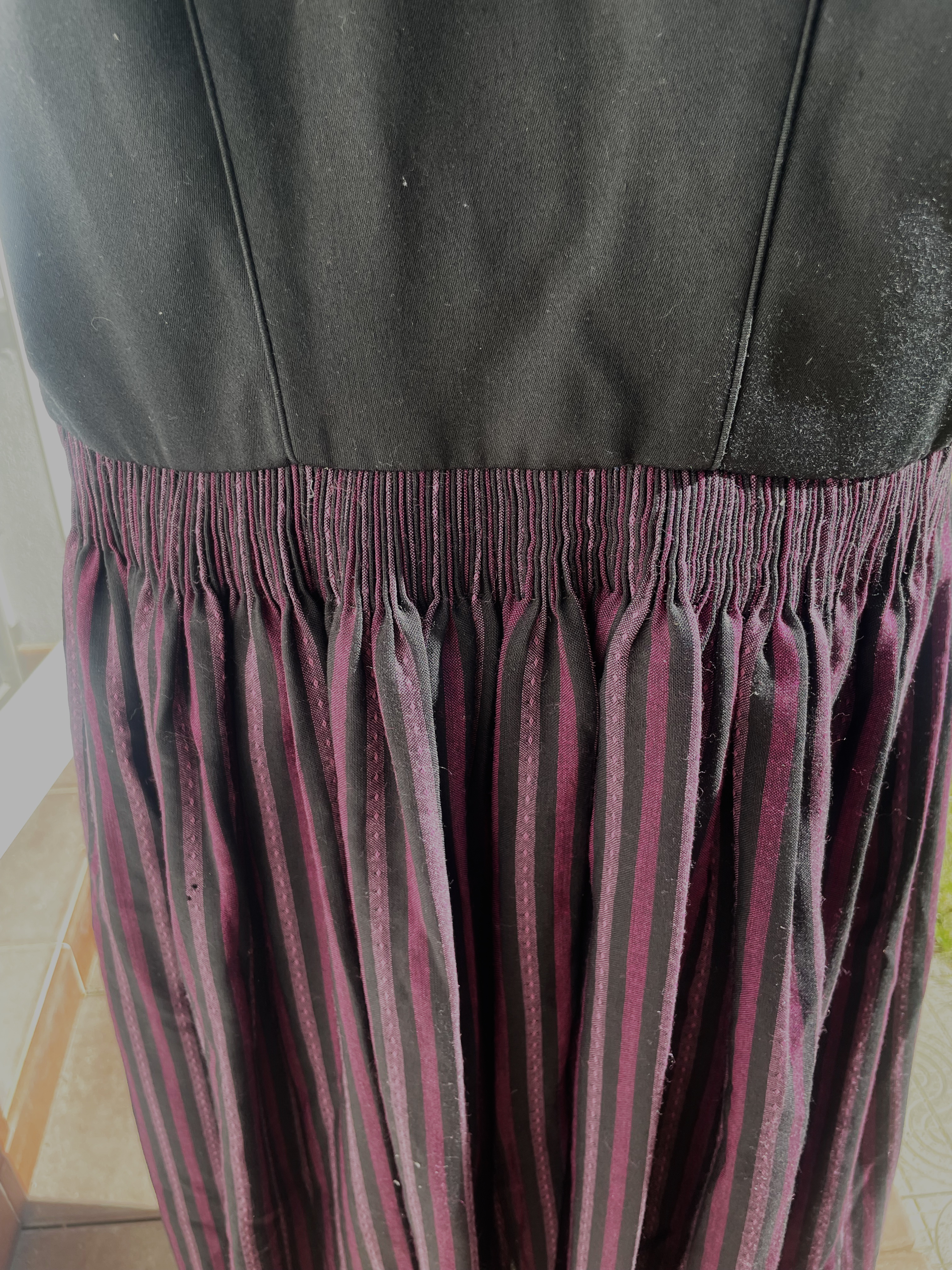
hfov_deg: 53.1
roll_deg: +0.2
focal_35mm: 26
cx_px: 476
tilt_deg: -30.6
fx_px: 953
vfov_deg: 67.3
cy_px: 635
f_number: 1.6
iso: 32
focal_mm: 4.2
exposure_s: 1/299
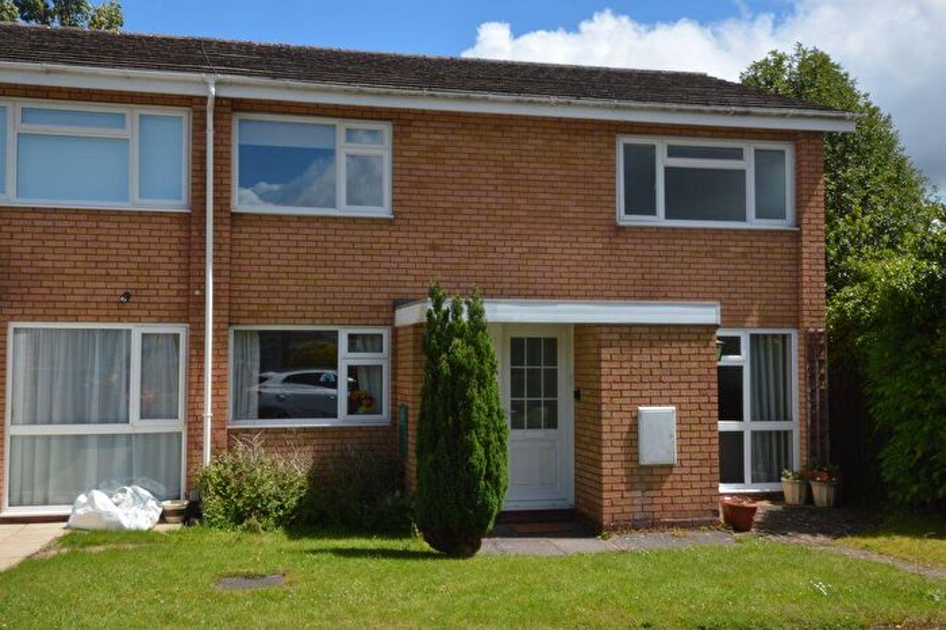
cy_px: 315
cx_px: 473
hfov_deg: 53.2
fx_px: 946
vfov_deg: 36.8
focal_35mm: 36
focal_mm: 24
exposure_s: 1/25
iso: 100
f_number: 25
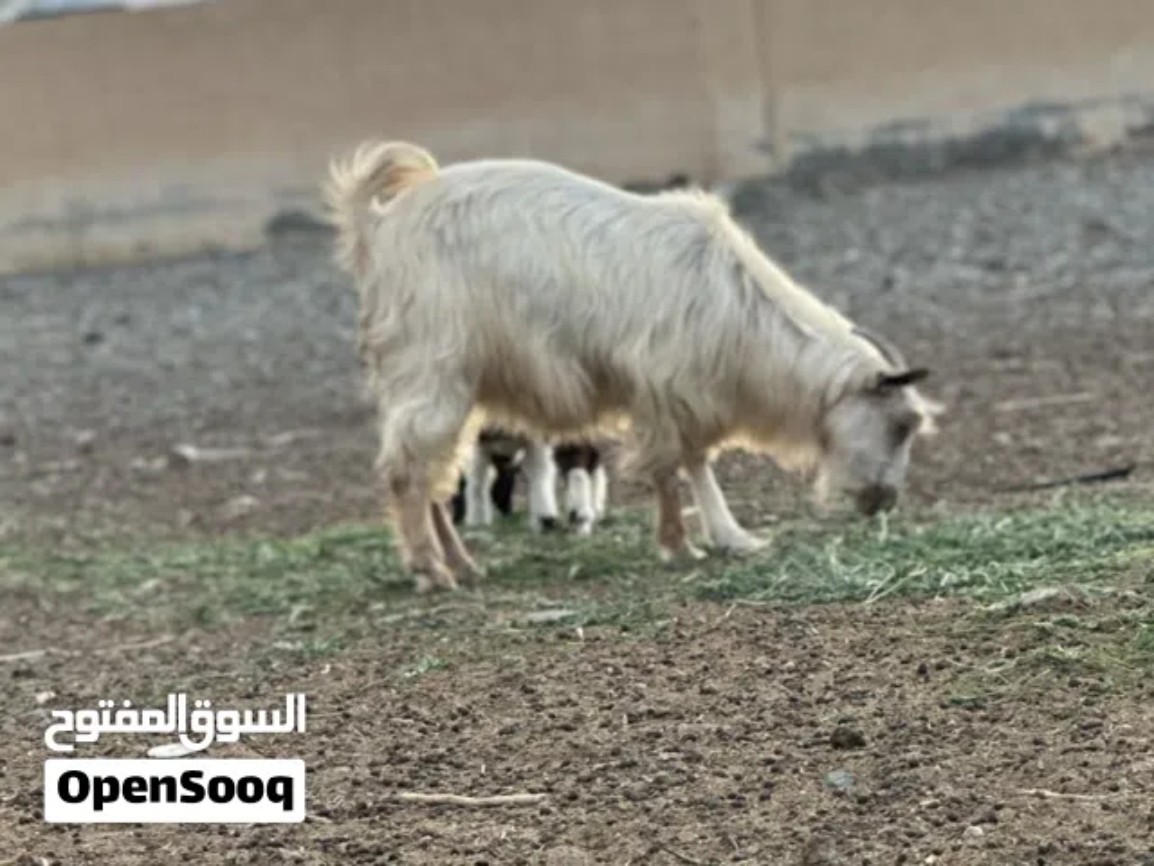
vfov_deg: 19.1
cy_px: 433
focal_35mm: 77
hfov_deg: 25.3
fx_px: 2567
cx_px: 577
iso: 64
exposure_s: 1/121
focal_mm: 9
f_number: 2.8
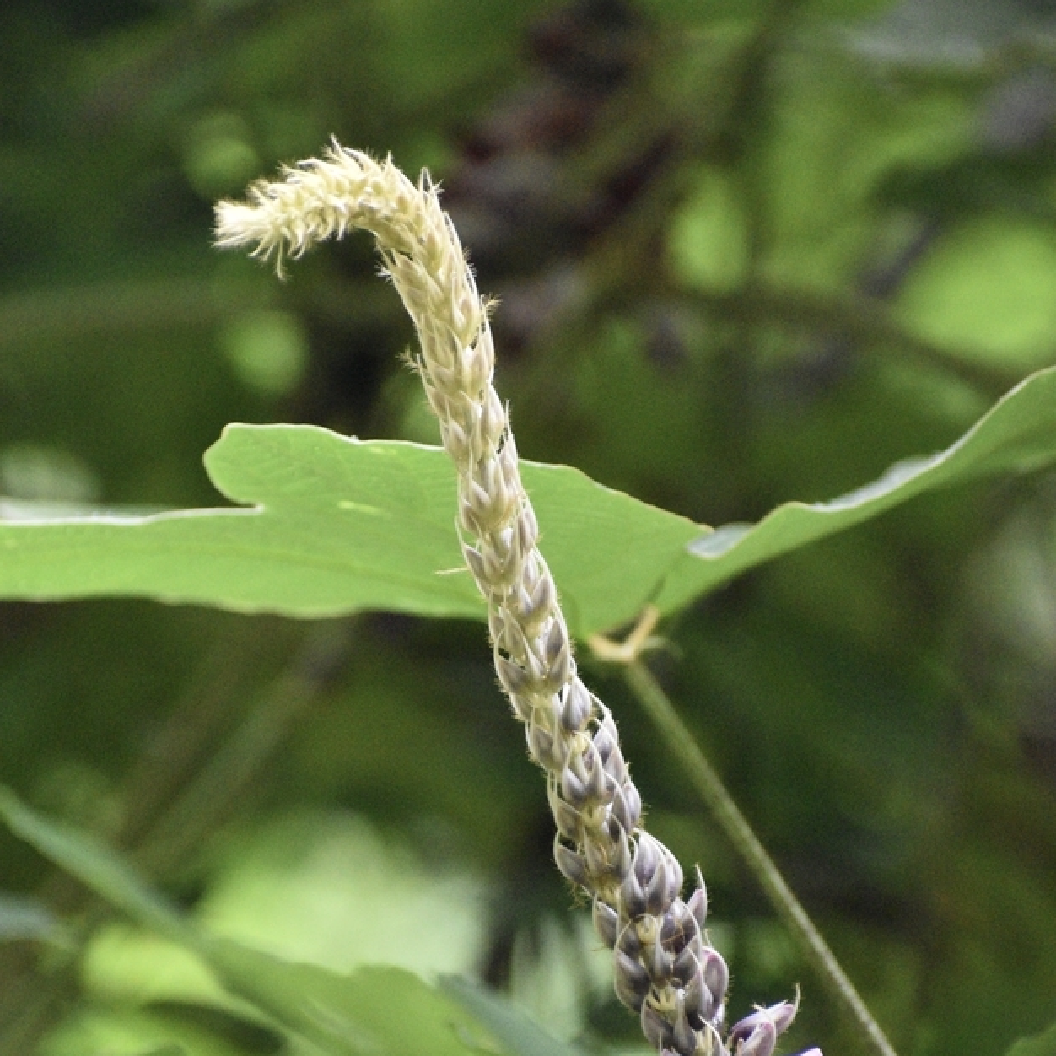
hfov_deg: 4.0
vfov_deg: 4.0
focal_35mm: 438
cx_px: 492
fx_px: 15117
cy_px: 742
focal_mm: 210
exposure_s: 1/500
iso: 5600
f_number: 5.3
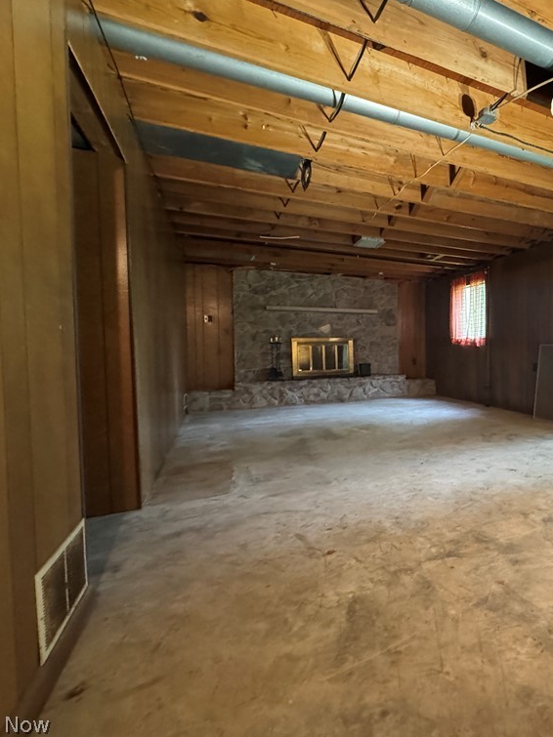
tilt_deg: -3.6
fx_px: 405
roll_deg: +0.7
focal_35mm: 19
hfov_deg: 62.4
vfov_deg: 84.7
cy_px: 366
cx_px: 448
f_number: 2.2
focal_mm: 2.22
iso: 1250
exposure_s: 1/60
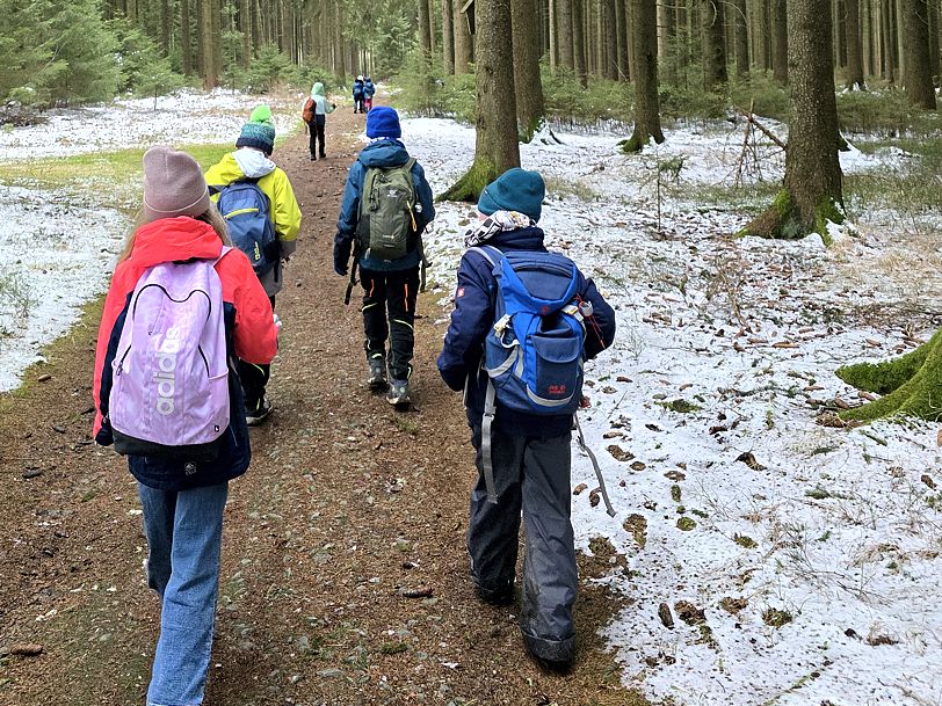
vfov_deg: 48.2
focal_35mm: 29
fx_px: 789
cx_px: 353
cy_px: 371
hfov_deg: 60.8
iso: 200
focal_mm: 6.3
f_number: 1.7
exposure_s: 1/180
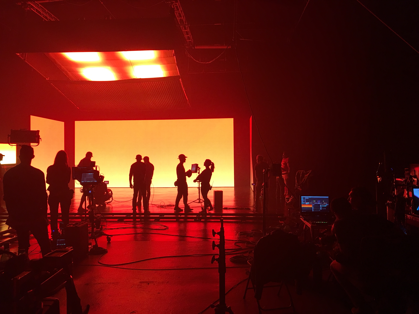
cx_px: 210
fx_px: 351
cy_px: 157
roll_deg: -0.1
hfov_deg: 61.7
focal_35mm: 29
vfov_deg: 48.2
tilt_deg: +0.5
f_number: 2.2
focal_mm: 4.15
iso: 40
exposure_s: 1/30
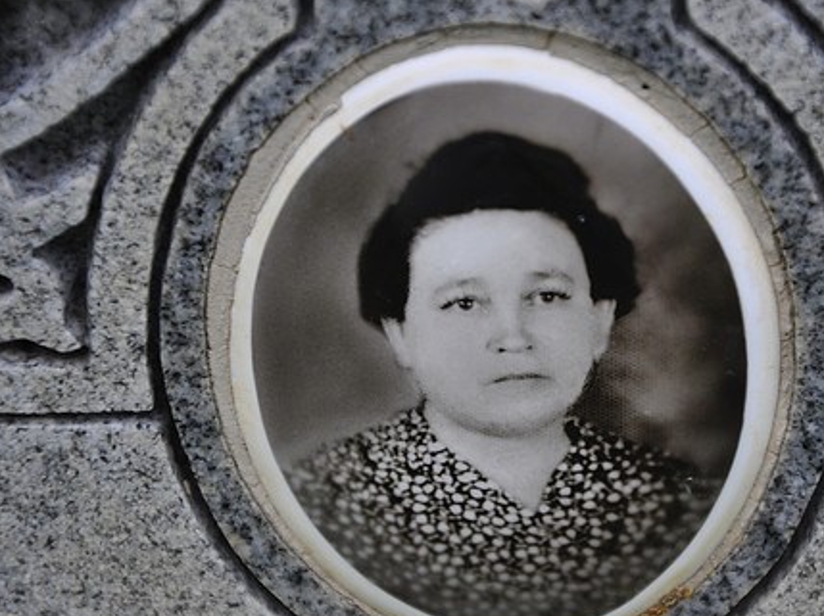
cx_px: 511
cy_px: 362
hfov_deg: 9.7
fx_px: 4867
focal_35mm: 205
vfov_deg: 7.2
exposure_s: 1/125
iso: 250
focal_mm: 105
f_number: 5.6
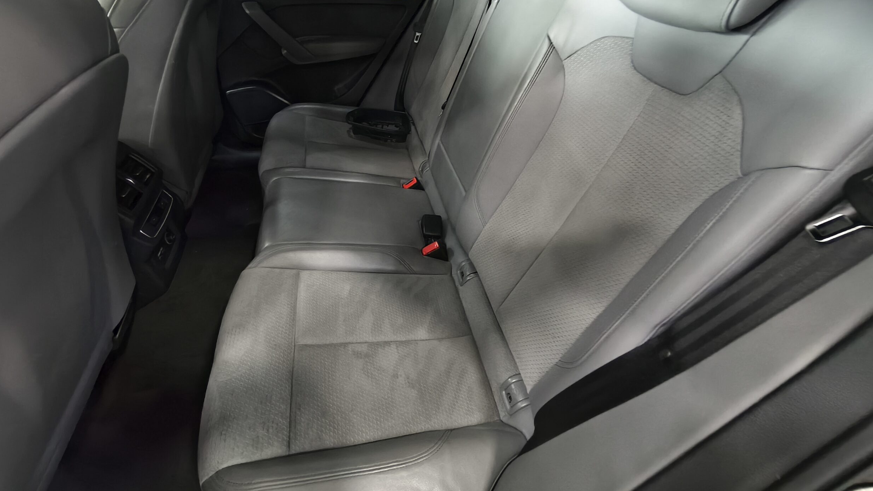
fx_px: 394
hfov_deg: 95.9
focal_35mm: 17
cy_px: 207
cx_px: 436
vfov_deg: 63.6
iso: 1600
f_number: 2.2
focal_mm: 1.91
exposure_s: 1/11.1
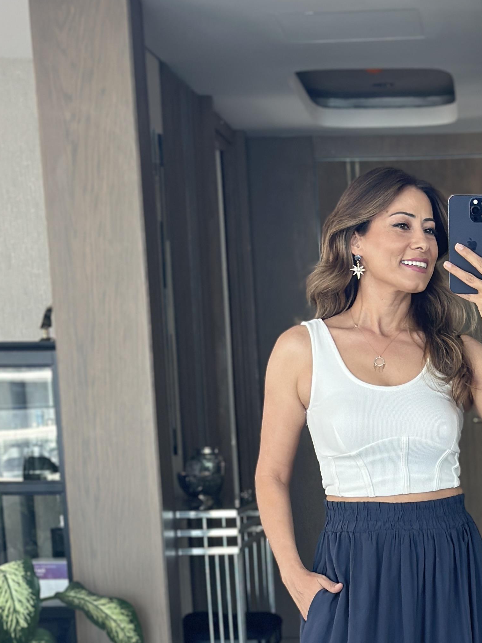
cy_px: 630
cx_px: 418
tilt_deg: -17.8
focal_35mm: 96
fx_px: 1782
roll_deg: +1.2
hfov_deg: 15.3
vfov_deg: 19.9
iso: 125
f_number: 1.78
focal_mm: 6.86
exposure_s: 1/83
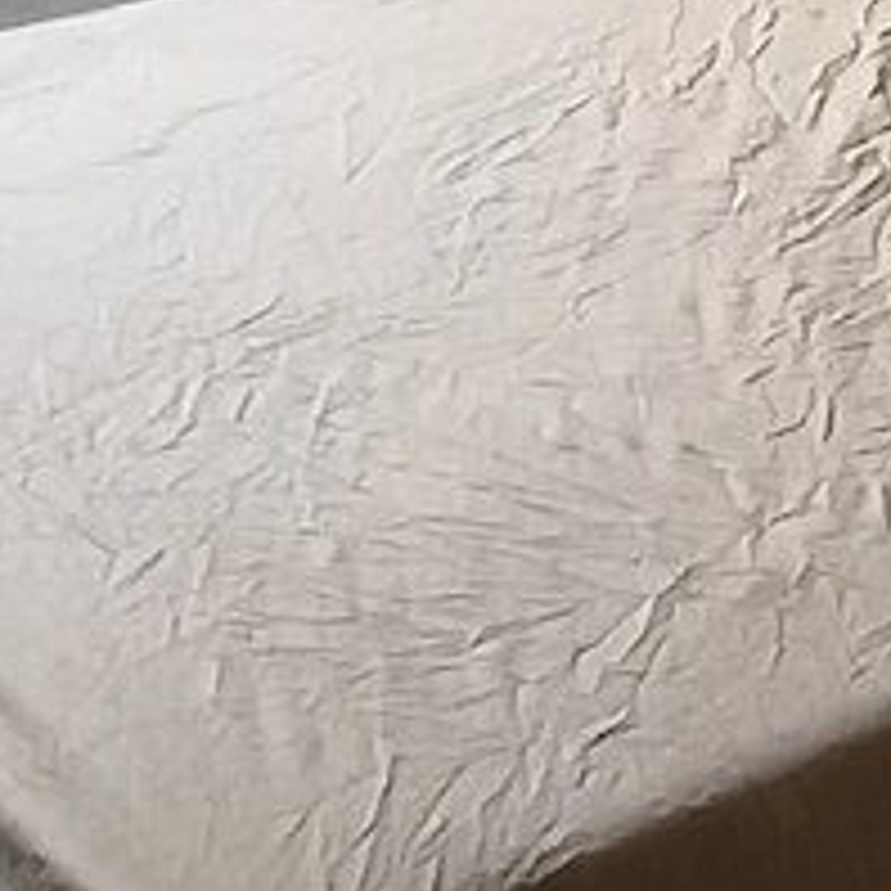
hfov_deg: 17.1
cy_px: -484
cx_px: 648
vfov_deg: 15.7
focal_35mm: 101
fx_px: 2941
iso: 786
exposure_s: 1/33.3
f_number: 2.2
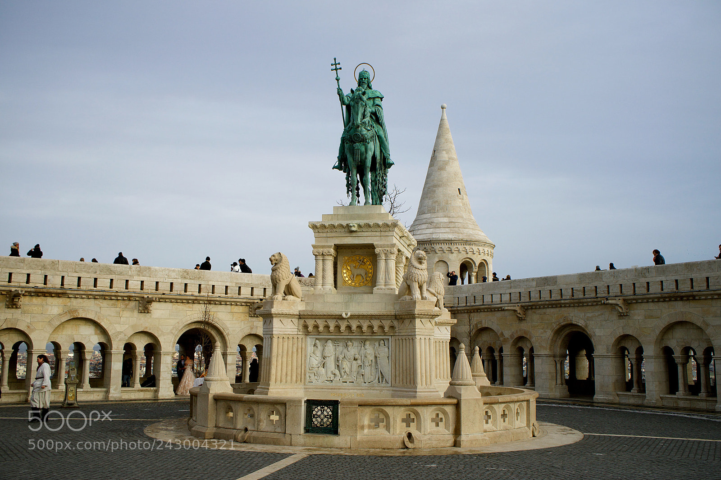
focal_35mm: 37
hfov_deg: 51.9
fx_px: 741
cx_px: 360
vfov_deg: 35.9
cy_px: 240
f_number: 9.5
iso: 500
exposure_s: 1/500
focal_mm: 37
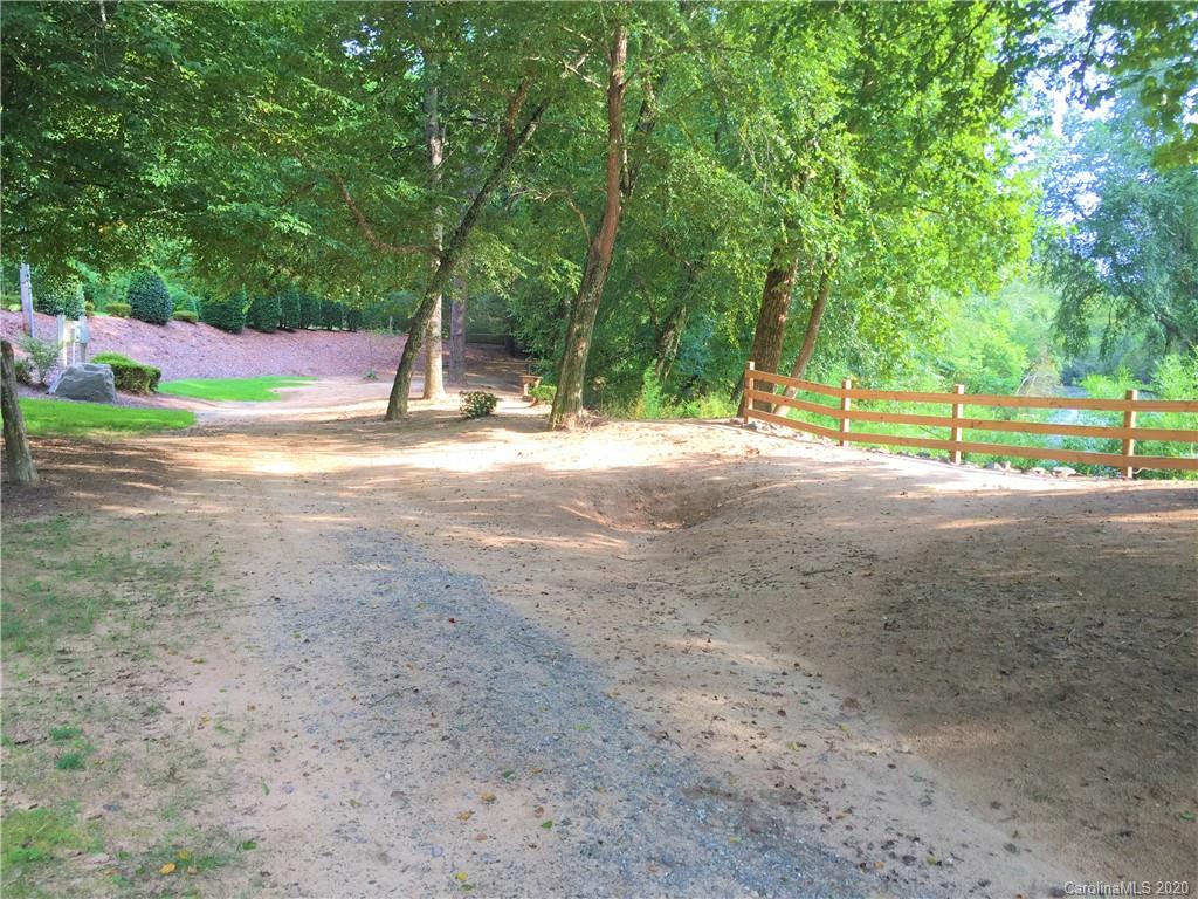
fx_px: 1004
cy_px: 450
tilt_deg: -7.4
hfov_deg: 61.7
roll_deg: -2.0
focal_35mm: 29
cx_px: 599
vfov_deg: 48.2
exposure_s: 1/120
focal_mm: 4.15
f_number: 2.2
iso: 32
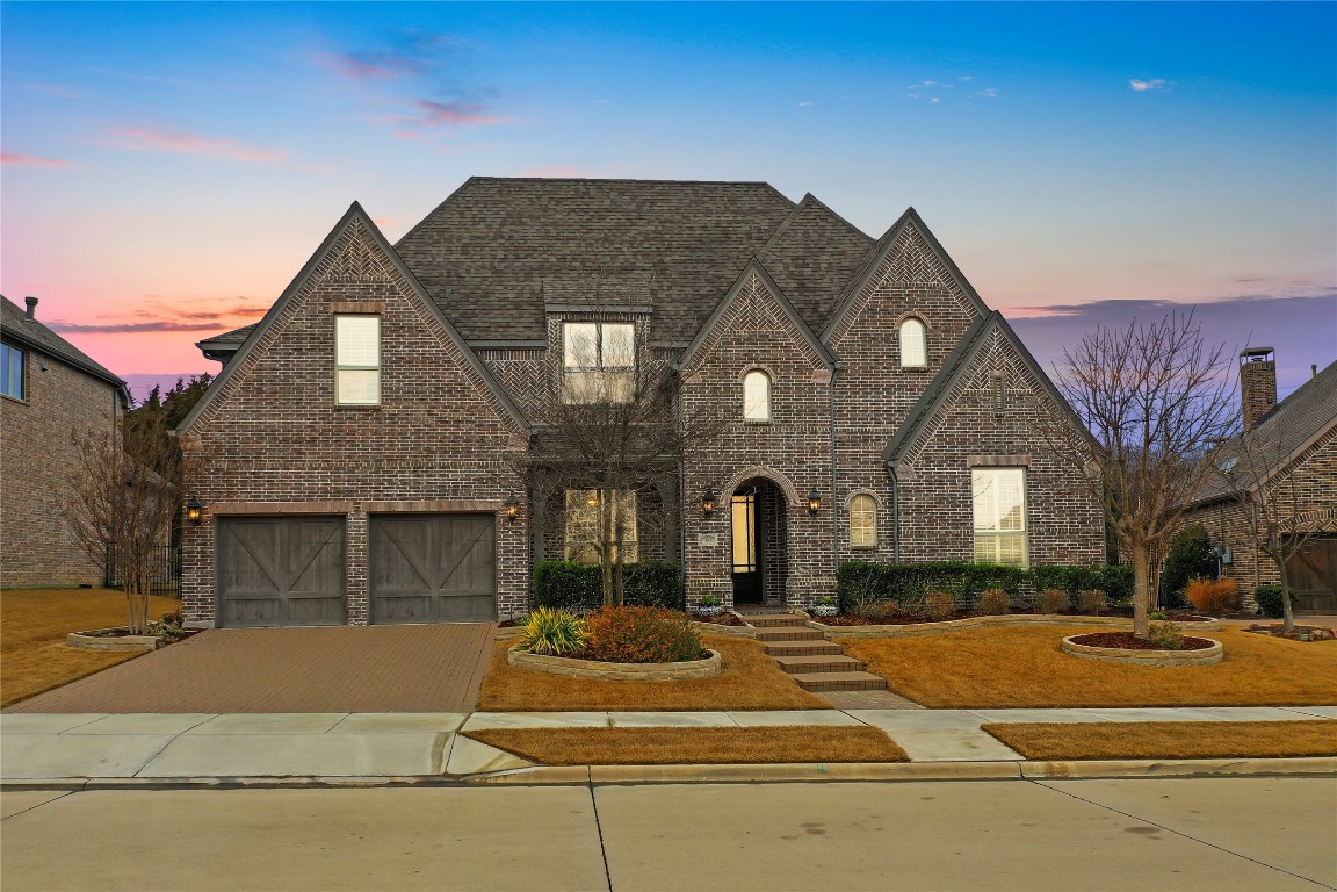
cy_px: 446
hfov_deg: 65.5
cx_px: 668
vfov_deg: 46.4
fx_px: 1040
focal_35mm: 28
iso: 100
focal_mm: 10.26
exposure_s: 1/100
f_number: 4
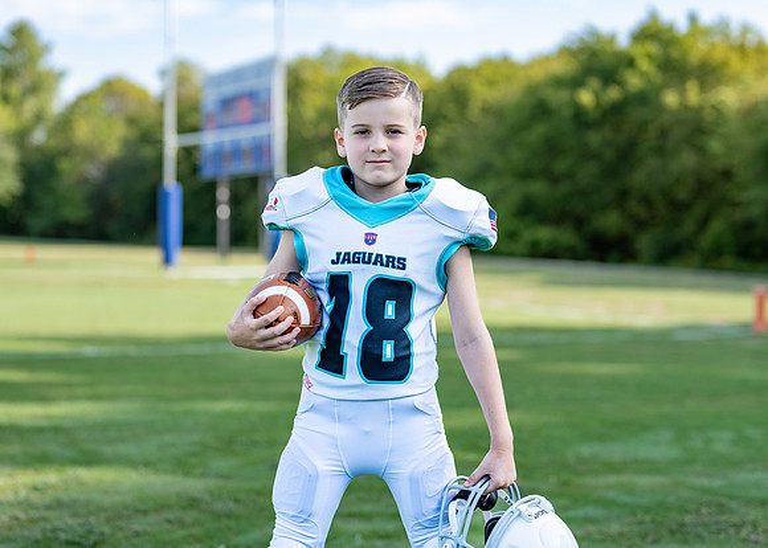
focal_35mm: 64
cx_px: 389
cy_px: 244
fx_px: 1396
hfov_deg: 30.8
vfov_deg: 22.2
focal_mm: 50
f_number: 1.8
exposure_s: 1/1250
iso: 100
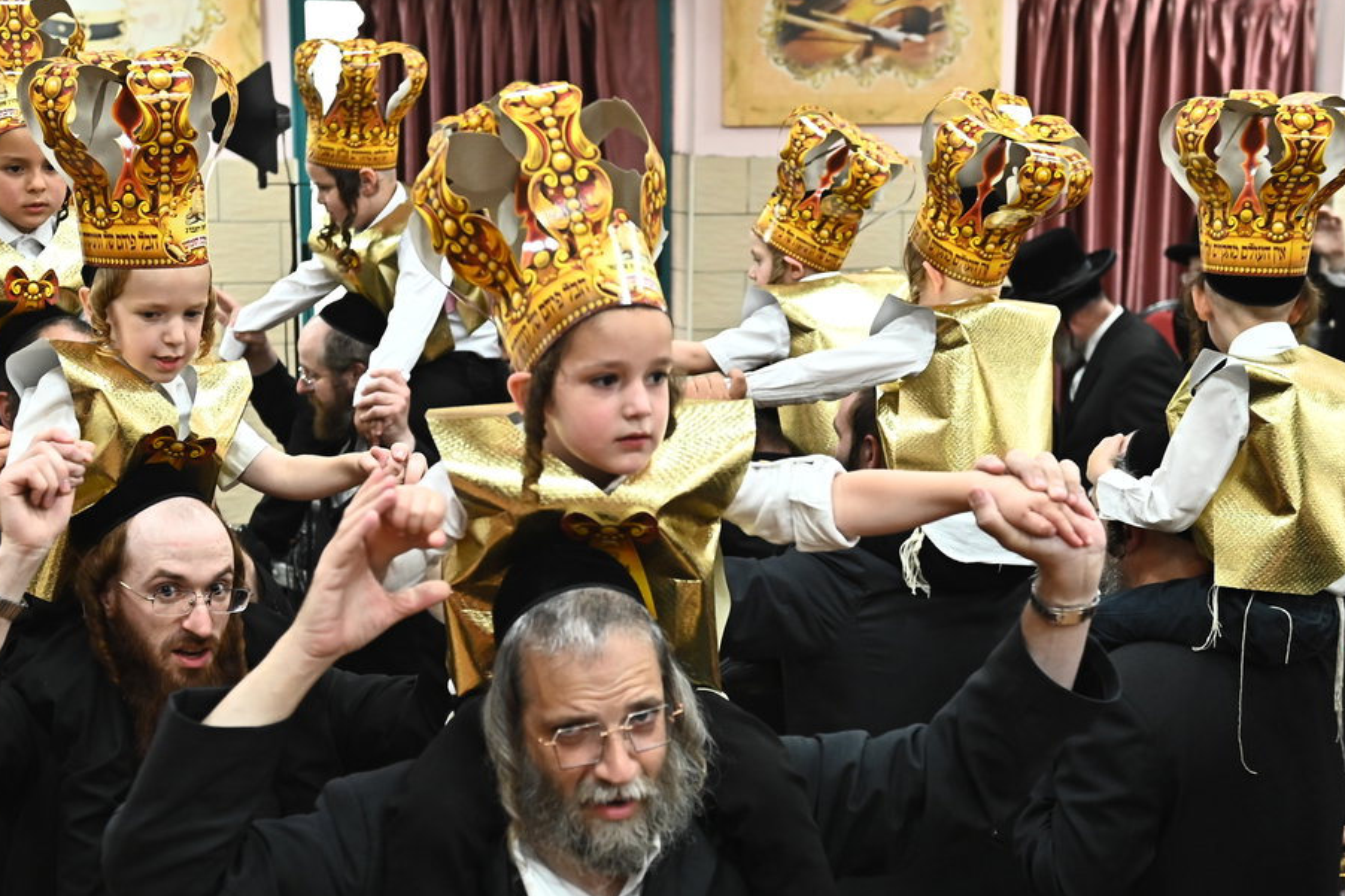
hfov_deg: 33.9
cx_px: 616
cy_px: 536
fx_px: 2204
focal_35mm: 59
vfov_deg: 23.0
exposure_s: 1/160
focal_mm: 38
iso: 2500
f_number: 3.5
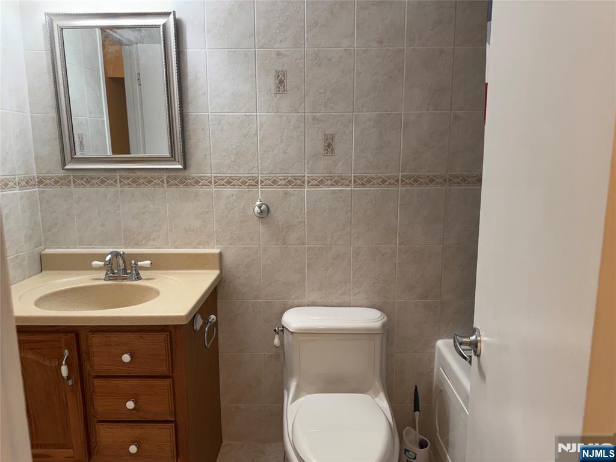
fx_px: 427
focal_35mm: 24
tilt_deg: -10.8
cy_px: 231
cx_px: 308
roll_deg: +0.2
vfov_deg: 56.8
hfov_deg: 71.6
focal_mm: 6.76
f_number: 1.78
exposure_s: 1/120
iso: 200
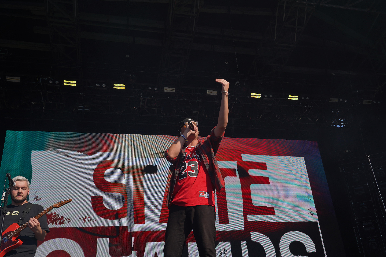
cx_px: 235
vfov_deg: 34.9
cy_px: 162
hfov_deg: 50.3
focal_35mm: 38
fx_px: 407
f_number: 8
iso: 100
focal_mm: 30
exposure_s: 1/500
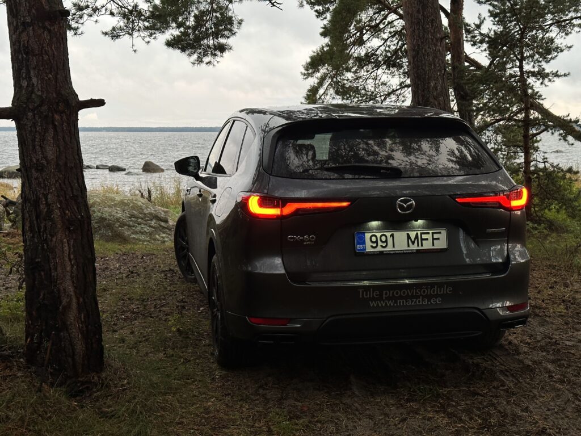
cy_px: 218
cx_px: 290
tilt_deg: -6.3
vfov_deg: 30.3
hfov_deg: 39.7
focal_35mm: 48
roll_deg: +0.2
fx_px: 806
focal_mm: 6.86
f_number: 1.78
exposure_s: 1/60
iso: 125
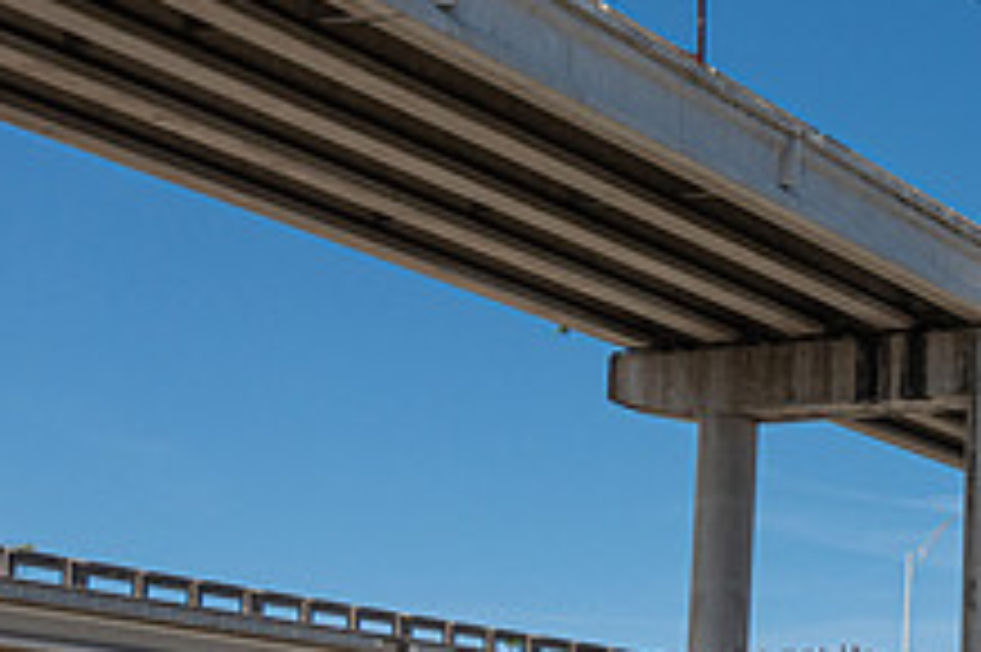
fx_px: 2396
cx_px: 1296
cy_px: 537
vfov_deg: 15.4
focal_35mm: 88
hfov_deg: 20.9
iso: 125
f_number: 7.1
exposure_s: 1/500
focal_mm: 11.93
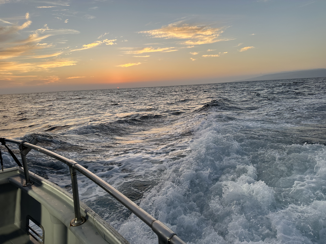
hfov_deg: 71.6
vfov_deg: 56.8
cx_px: 163
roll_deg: +4.5
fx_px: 226
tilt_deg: -9.6
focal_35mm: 24
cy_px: 122
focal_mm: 6.86
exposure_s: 1/714
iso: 80
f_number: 1.78
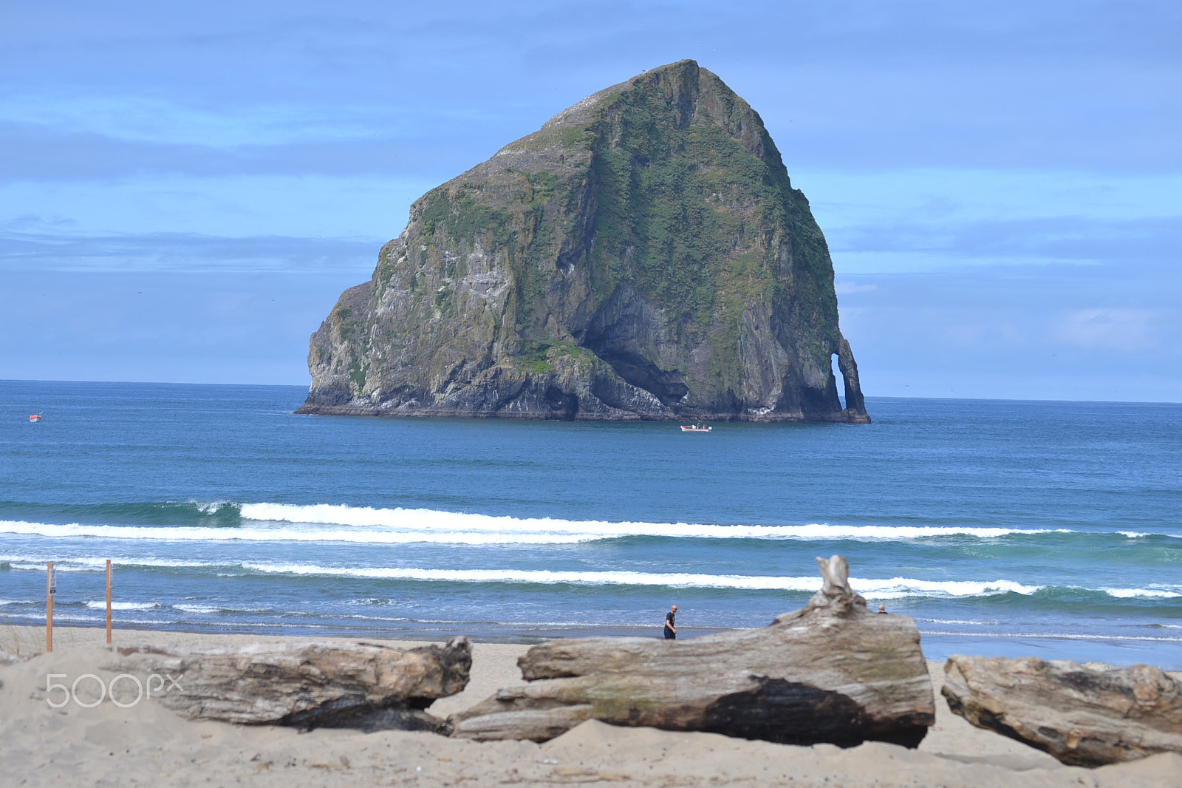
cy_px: 394
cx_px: 591
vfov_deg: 10.6
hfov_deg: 15.9
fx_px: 4234
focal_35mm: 129
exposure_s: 1/250
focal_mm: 86
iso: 100
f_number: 8
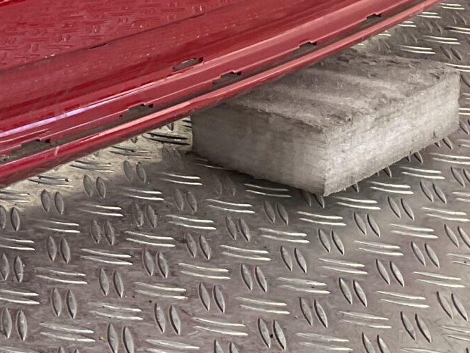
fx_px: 1507
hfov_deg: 15.8
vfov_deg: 12.8
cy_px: -123
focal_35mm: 111
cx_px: -295
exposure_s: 1/112
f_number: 1.8
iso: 16
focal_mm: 3
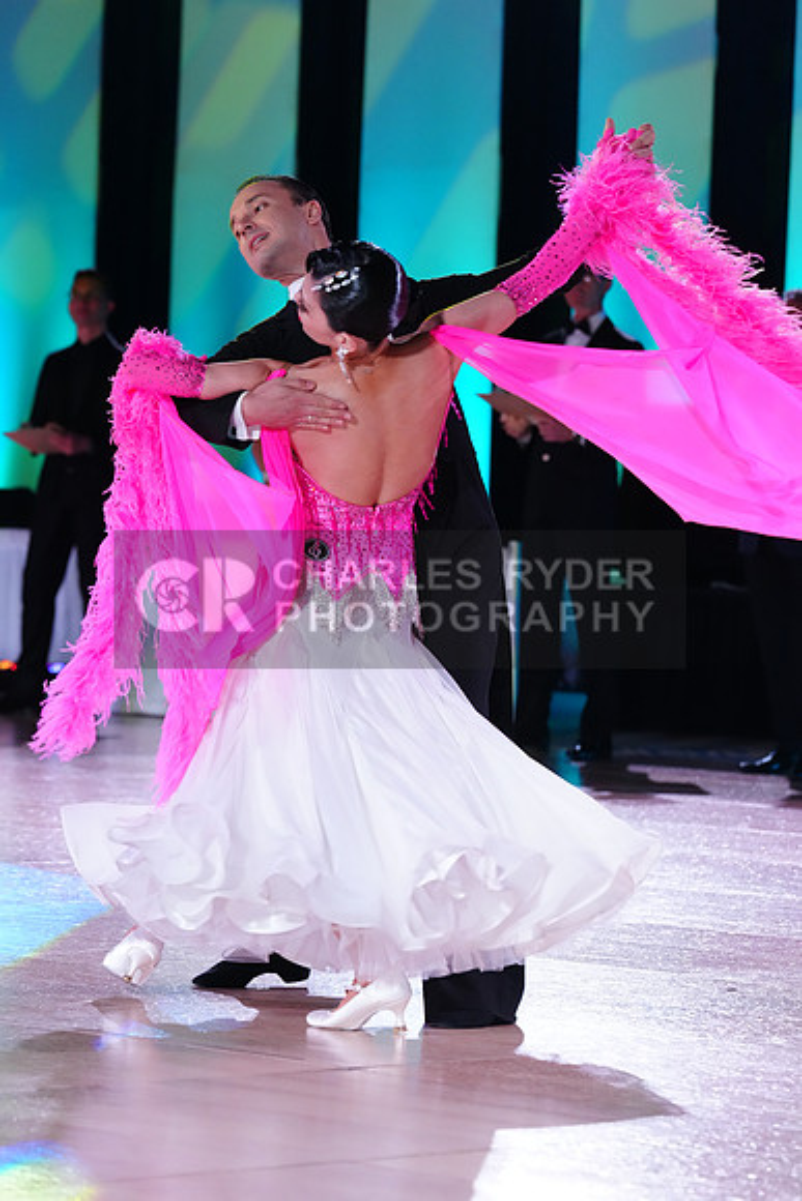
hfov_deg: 8.0
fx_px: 5744
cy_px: 600
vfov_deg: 11.9
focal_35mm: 172
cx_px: 401
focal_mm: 172
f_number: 5.6
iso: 3200
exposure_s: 1/200
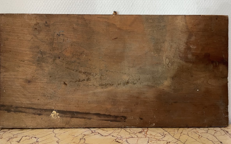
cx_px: 114
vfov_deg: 44.5
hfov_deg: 66.5
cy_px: 63
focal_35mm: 28
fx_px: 176
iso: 125
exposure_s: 1/82
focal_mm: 5.1
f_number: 1.6
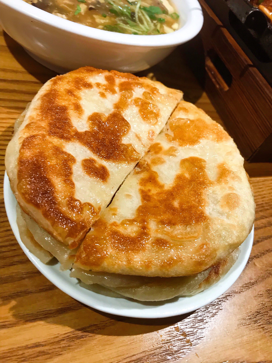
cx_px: 136
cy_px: 182
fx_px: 293
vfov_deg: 63.4
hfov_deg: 49.8
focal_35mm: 28
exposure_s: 1/33
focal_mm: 3.99
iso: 32
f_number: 1.8
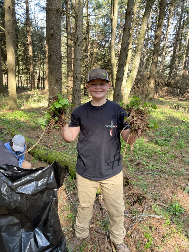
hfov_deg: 53.1
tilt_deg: -12.6
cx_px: 94
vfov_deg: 67.3
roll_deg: -1.9
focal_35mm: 26
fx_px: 189
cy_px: 126
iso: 50
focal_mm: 4.2
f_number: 1.6
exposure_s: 1/121
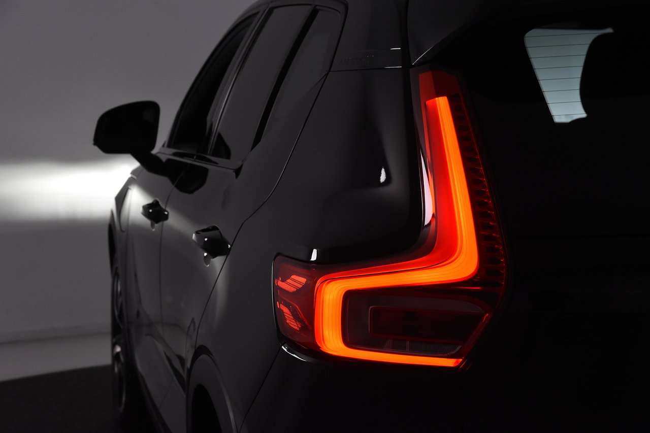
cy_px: 216
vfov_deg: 17.5
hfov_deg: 26.0
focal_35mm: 78
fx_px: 1408
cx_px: 325
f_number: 8
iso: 1600
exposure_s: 1/250
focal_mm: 52
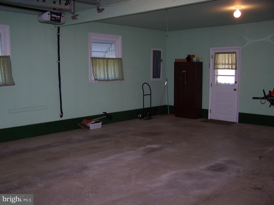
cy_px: 102
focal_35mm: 38
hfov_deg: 49.0
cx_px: 137
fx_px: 301
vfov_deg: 37.7
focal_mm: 6.3
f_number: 2.8
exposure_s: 1/60
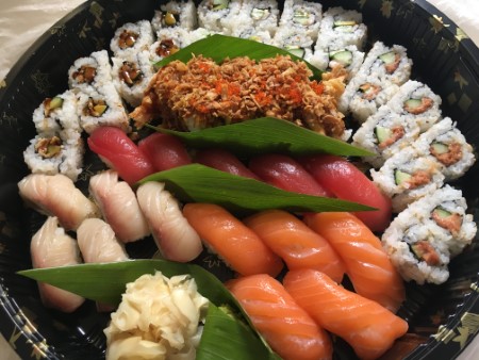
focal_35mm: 29
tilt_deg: -61.3
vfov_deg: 48.3
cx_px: 240
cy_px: 180
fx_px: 402
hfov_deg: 61.6
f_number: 2.2
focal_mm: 4.15
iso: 32
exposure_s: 1/30
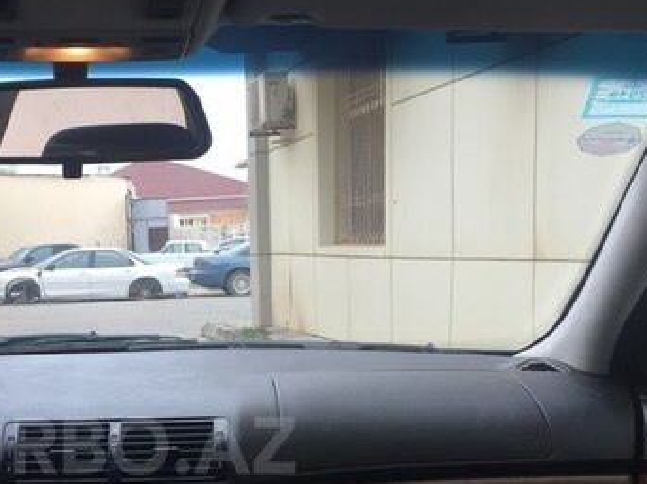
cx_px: 102
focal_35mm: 56
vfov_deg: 25.2
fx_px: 1046
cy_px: 445
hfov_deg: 33.1
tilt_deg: -11.6
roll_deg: +2.3
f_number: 2.2
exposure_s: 1/156
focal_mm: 4.15
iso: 32
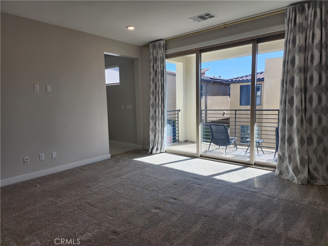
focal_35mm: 23
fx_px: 218
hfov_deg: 73.9
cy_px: 123
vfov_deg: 58.9
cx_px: 164
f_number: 1.8
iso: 12
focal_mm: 6.4
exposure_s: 1/220
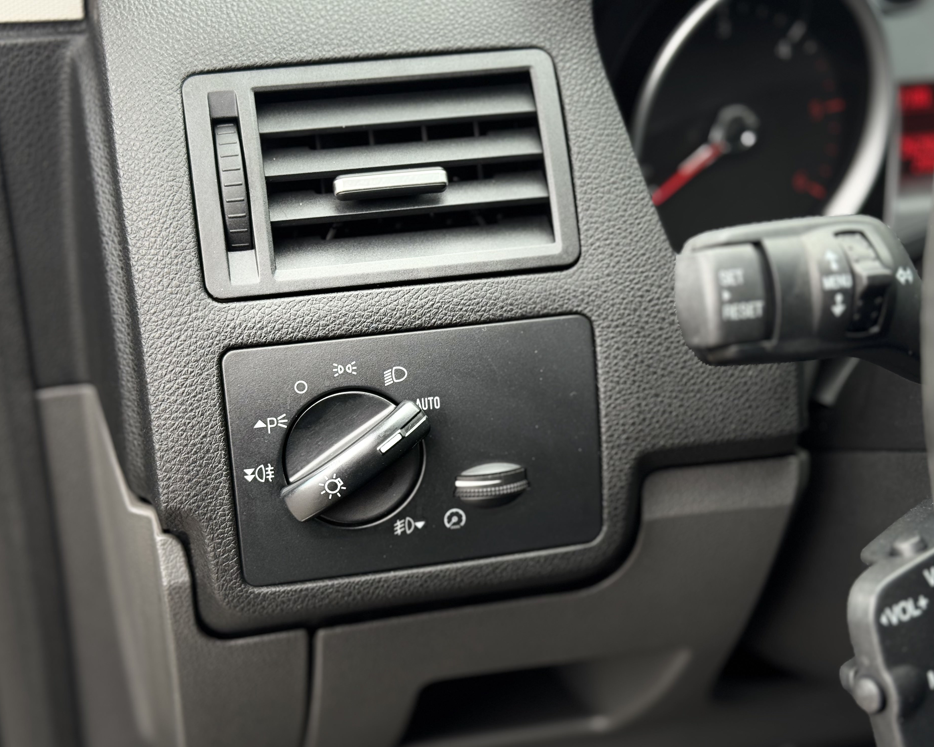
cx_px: 465
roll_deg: -0.2
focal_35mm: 51
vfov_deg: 29.7
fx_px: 1410
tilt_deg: -29.6
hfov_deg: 36.7
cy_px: 379
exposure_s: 1/107
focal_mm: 6.76
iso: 100
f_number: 1.78
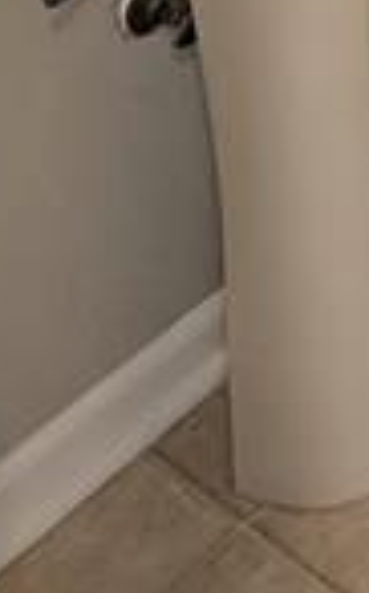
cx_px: 1115
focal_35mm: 67
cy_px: -638
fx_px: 1080
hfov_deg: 11.3
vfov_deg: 18.2
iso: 552
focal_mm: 2.02
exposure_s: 1/60
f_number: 1.7
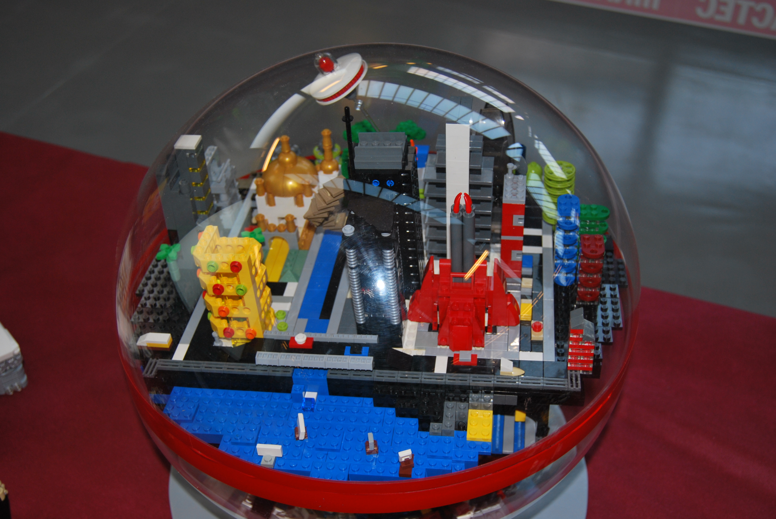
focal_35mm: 42
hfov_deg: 46.3
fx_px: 906
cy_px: 260
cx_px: 388
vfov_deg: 32.0
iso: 200
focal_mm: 28
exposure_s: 1/60
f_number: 4.2
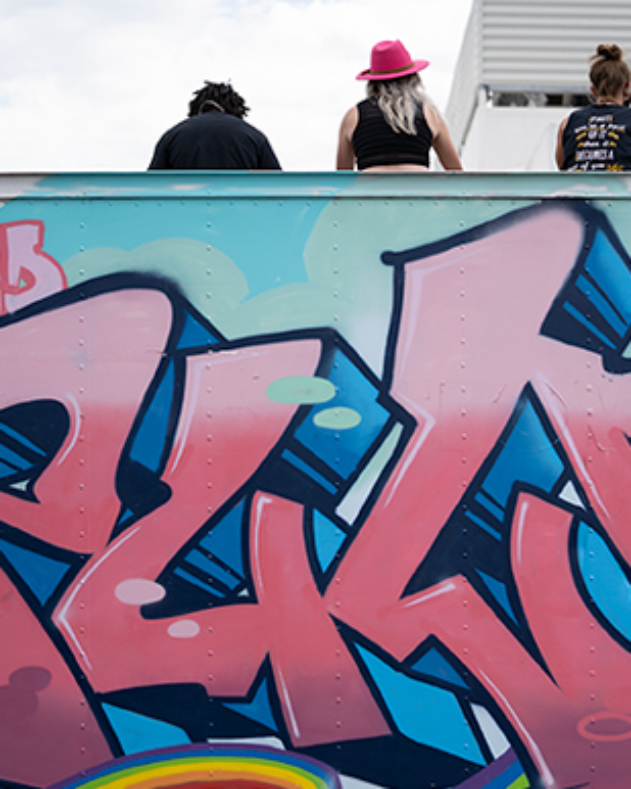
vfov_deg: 18.8
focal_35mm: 102
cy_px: 403
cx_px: 382
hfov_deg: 15.1
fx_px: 2380
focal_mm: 70
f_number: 2.8
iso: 250
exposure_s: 1/2500
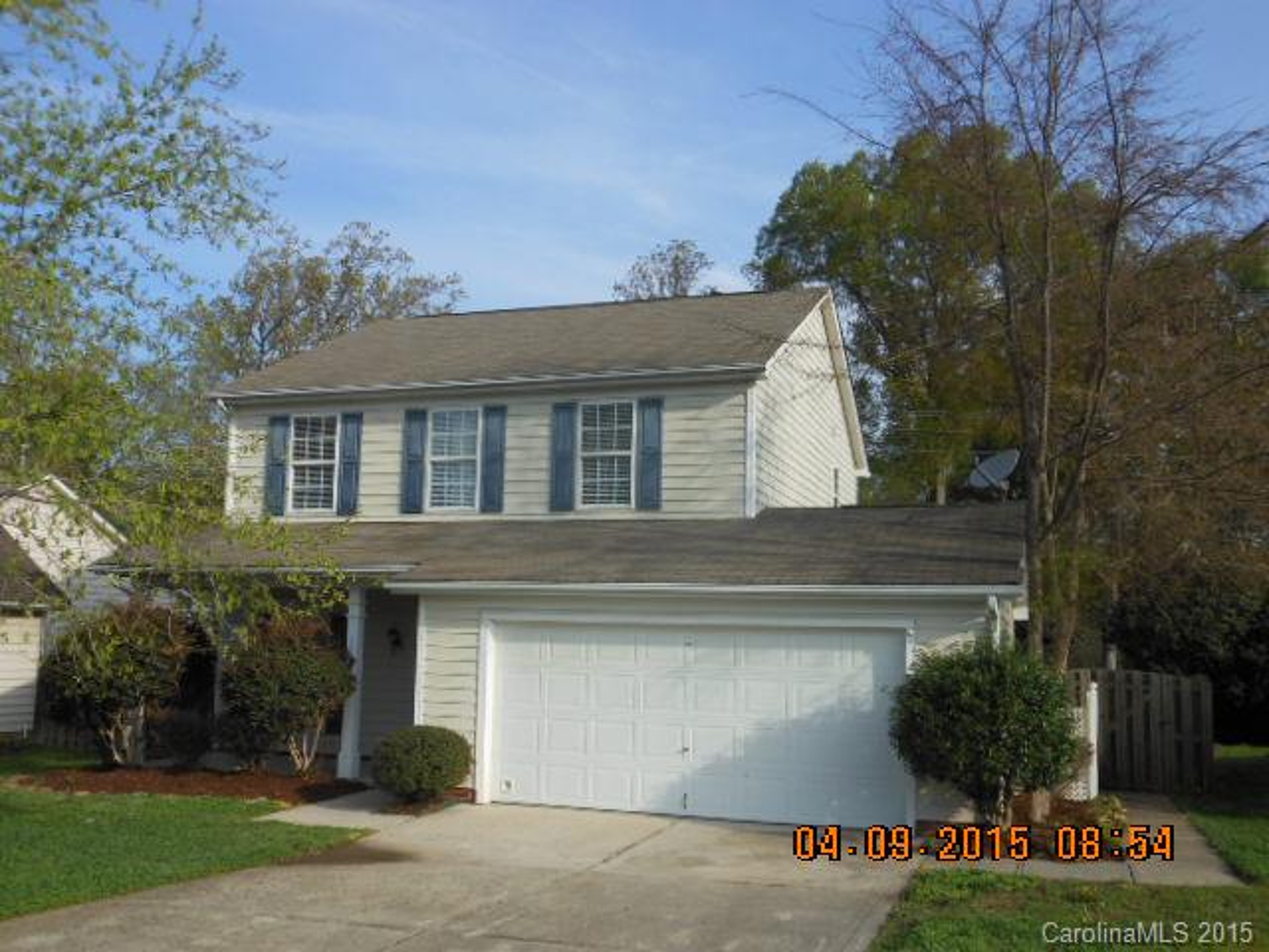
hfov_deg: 55.4
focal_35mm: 33
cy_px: 476
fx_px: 1210
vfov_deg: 42.9
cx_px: 634
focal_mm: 6
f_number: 3.5
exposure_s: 1/800
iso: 80
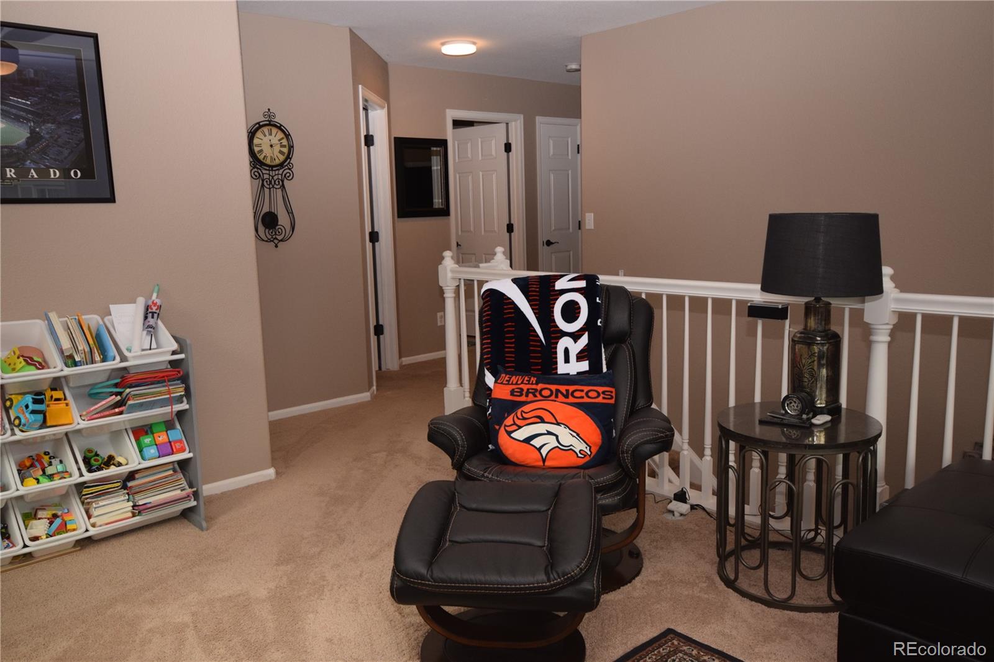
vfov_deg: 43.6
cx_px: 497
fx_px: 828
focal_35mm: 30
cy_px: 331
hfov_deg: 61.9
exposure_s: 1/60
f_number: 8
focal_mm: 20
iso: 800
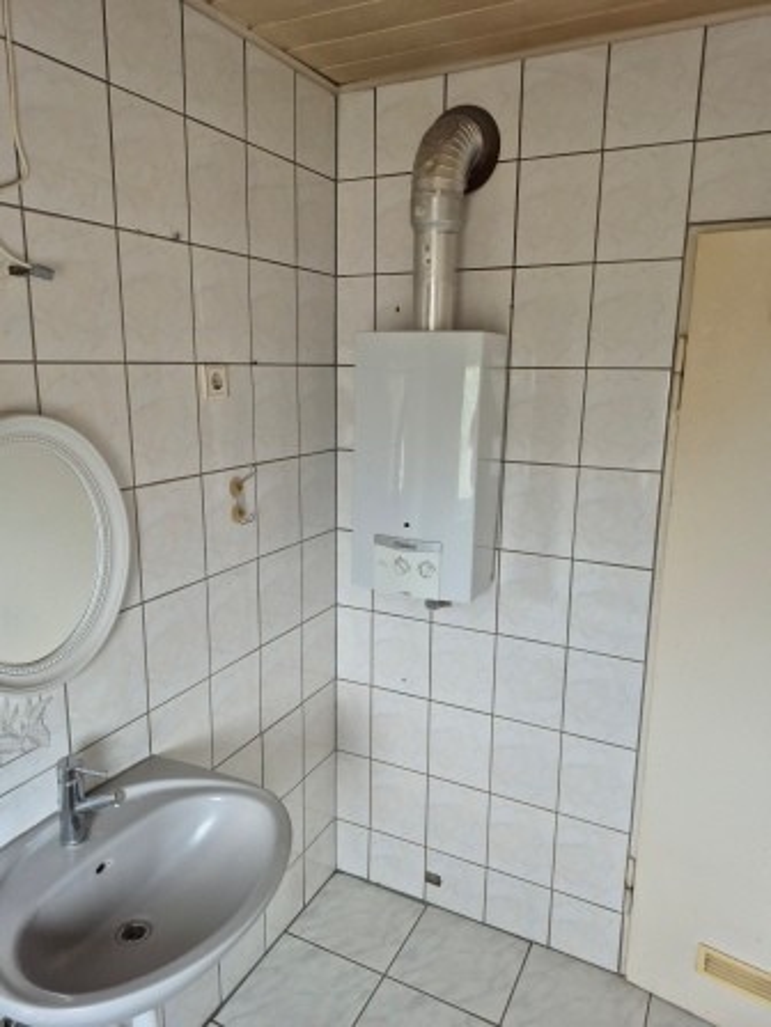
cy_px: 514
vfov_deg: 73.9
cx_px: 386
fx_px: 683
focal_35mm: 23
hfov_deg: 58.9
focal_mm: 5.4
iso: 160
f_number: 1.8
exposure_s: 1/100
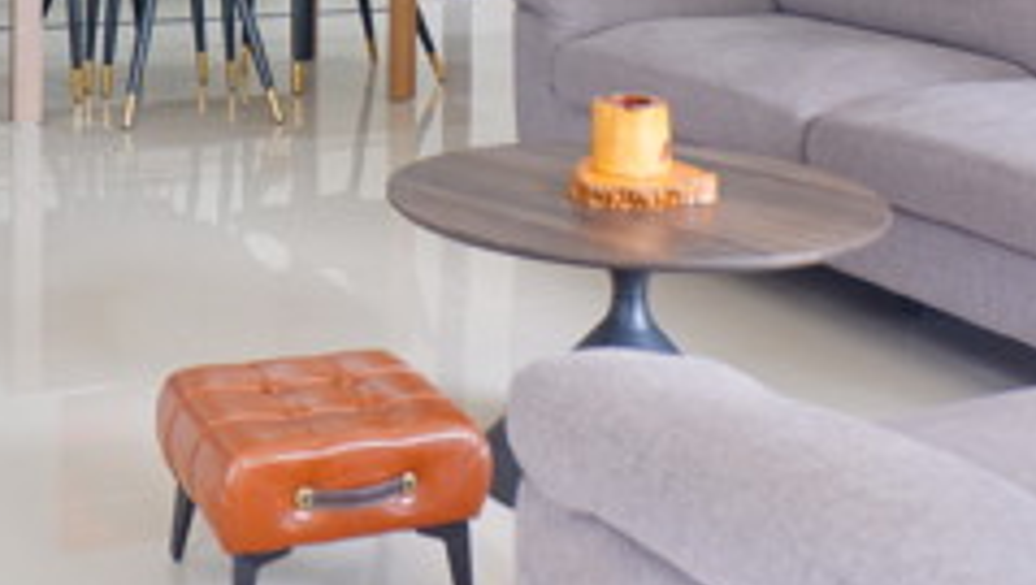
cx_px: 225
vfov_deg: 17.5
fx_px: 1732
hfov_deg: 32.5
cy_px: -260
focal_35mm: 63
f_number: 3.5
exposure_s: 1/34
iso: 200
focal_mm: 16
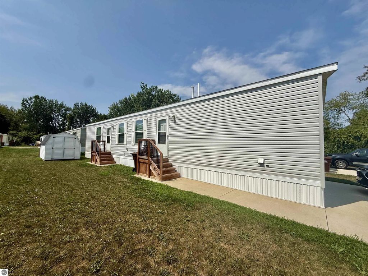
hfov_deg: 102.1
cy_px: 138
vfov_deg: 85.7
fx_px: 149
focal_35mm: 14
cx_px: 184
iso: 50
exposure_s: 1/6173
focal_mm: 2.22
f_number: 2.2
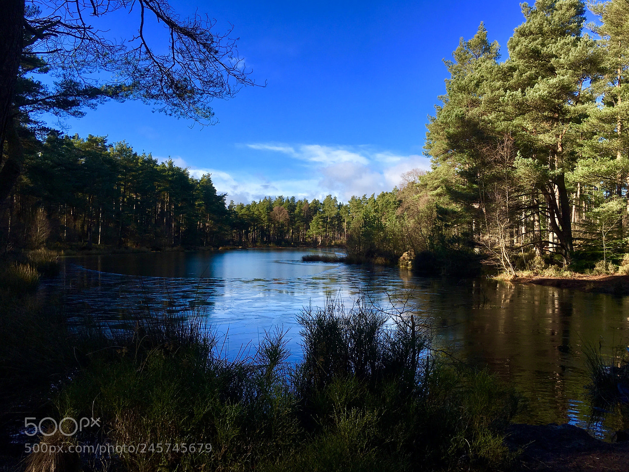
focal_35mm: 30
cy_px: 236
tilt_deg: -0.2
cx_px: 324
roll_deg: -0.4
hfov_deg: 60.0
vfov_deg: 46.8
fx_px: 545
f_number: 2.2
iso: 25
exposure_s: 1/801
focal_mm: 4.15
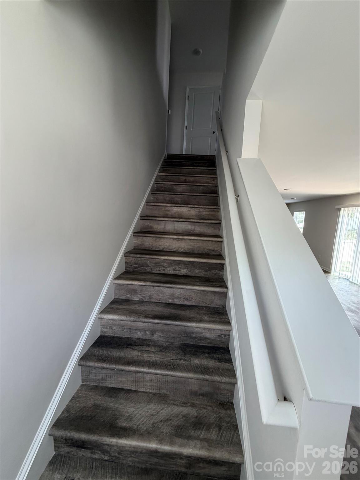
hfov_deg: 85.7
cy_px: 240
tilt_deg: -7.9
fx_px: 194
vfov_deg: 102.1
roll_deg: -2.8
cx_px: 180
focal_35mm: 14
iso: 250
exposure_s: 1/121
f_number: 2.2
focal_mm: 2.22
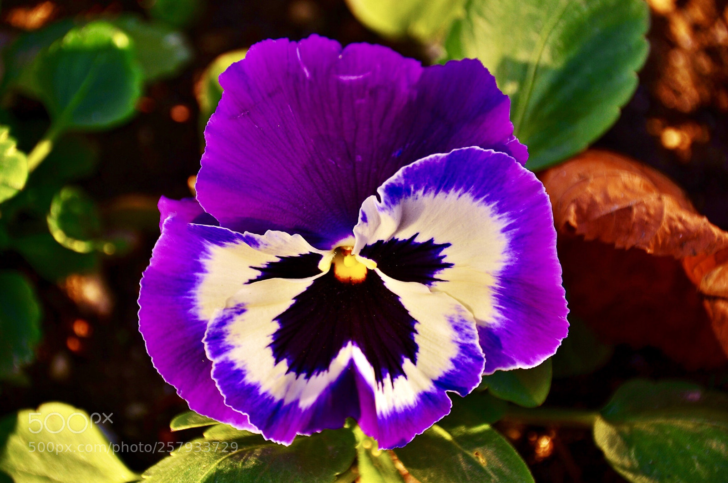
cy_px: 242
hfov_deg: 7.4
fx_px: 5600
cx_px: 364
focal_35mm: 278
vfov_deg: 4.9
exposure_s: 1/200
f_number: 6.3
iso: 100
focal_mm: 185
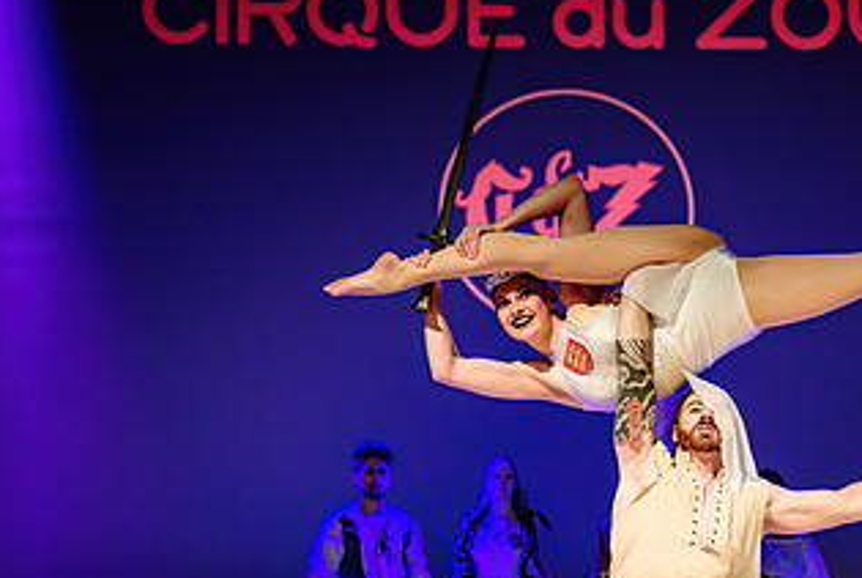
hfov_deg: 25.0
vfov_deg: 16.9
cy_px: 511
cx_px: 657
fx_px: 1918
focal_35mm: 80
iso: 1600
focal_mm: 41
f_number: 2.8
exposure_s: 1/200
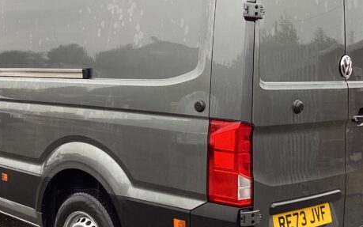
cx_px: 119
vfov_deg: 22.7
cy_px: 96
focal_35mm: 57
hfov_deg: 35.3
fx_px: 564
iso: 50
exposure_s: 1/120
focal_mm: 3.3
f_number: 2.4
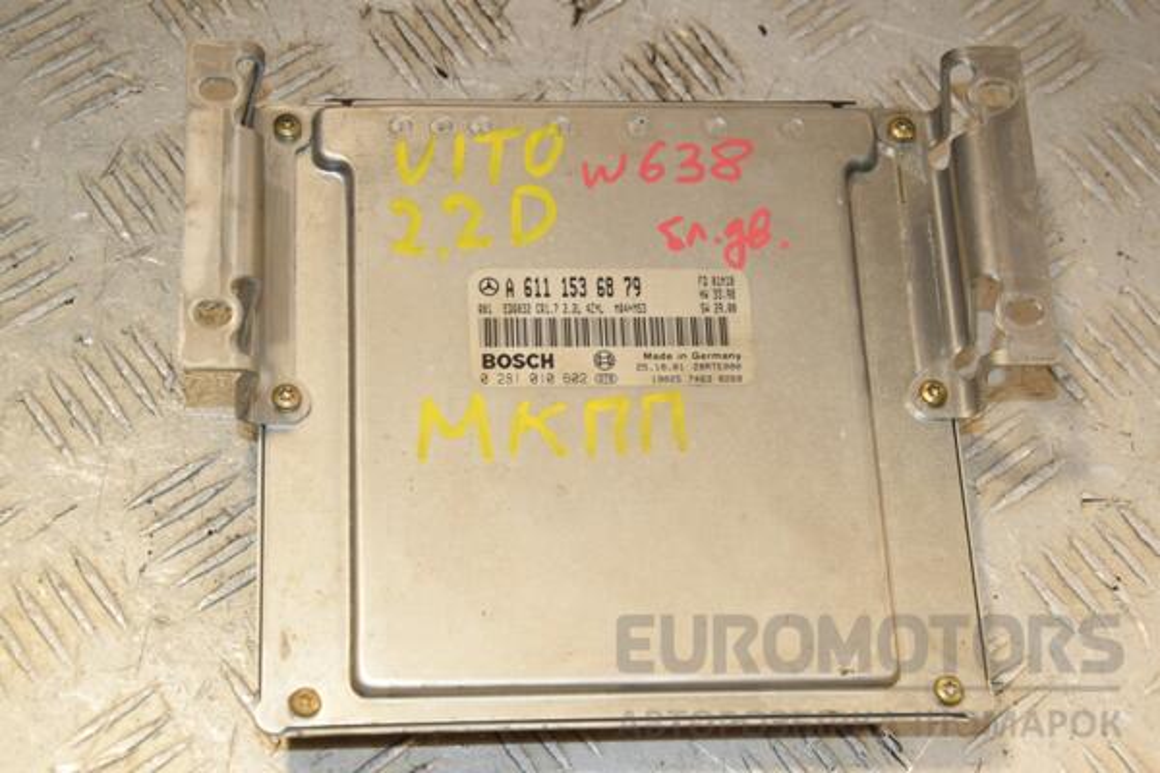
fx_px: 2416
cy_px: 386
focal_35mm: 75
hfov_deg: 27.0
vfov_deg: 18.2
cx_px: 580
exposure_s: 1/200
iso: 800
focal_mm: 50
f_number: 8
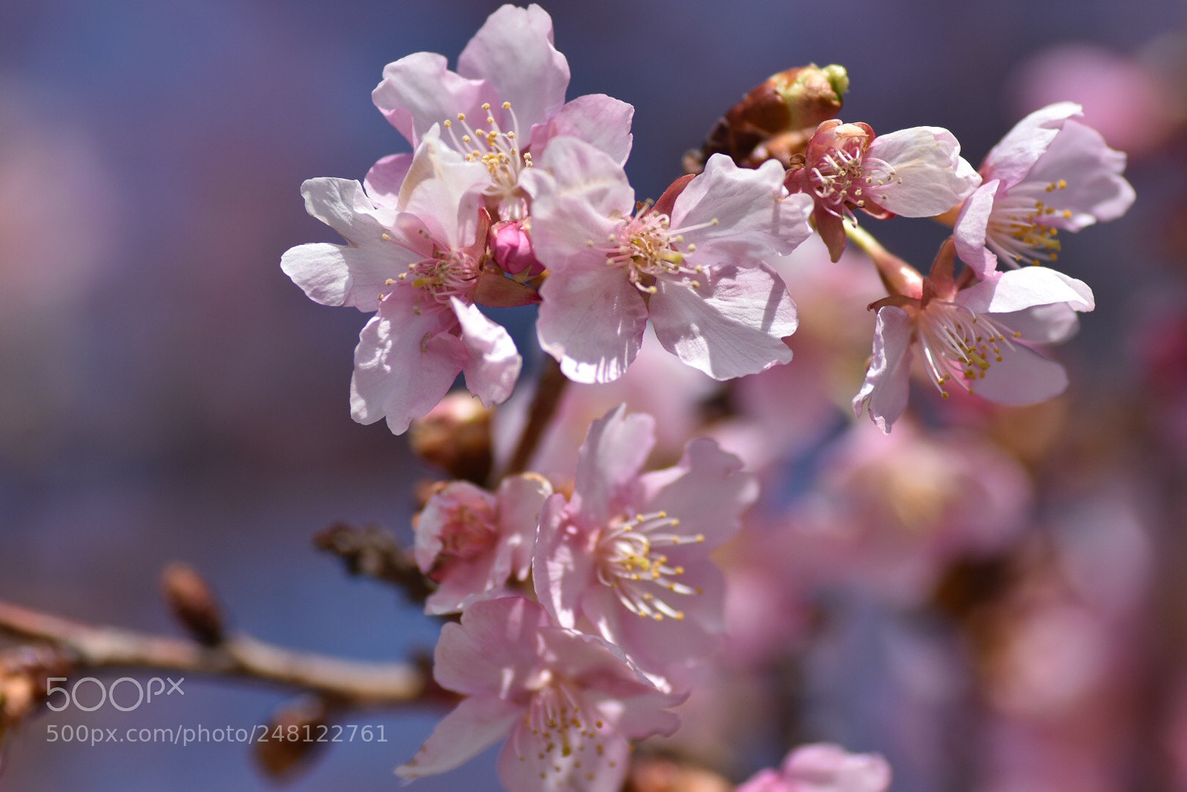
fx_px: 4451
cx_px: 594
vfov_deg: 10.2
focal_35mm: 135
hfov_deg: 15.2
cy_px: 396
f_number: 3.5
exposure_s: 1/2000
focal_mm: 90
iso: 100
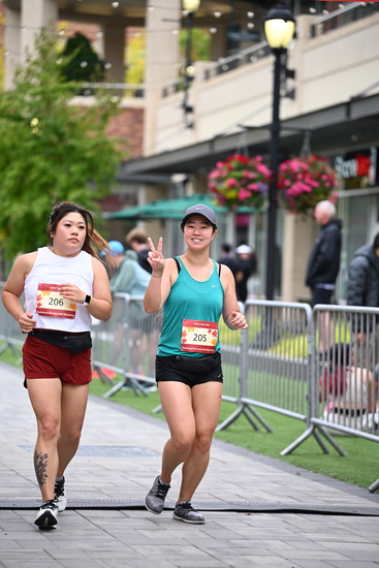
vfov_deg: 16.4
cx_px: 190
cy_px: 284
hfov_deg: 11.0
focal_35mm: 125
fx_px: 1973
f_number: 2.8
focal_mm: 125
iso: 640
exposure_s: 1/1600
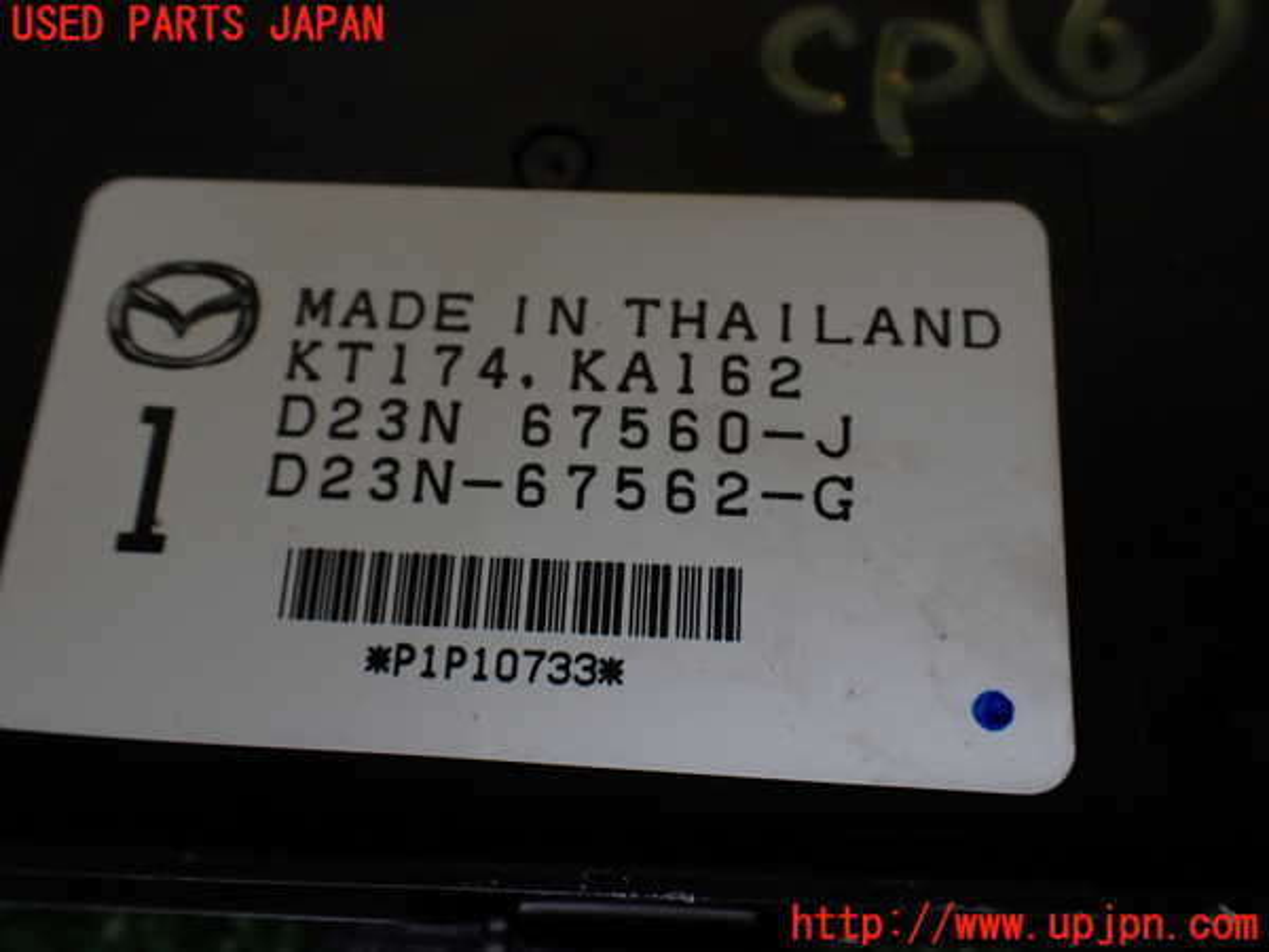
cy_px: 476
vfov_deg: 46.8
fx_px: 1100
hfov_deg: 60.0
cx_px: 634
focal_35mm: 30
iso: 100
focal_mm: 5.4
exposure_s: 1/160
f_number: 3.2
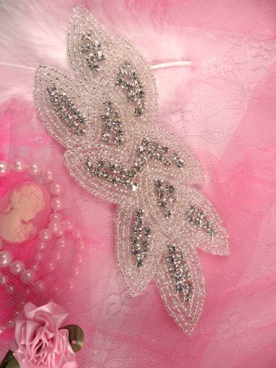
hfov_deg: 51.4
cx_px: 138
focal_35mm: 27
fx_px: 287
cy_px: 184
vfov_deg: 65.3
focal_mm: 4.9
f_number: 3.5
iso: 80
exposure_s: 1/350
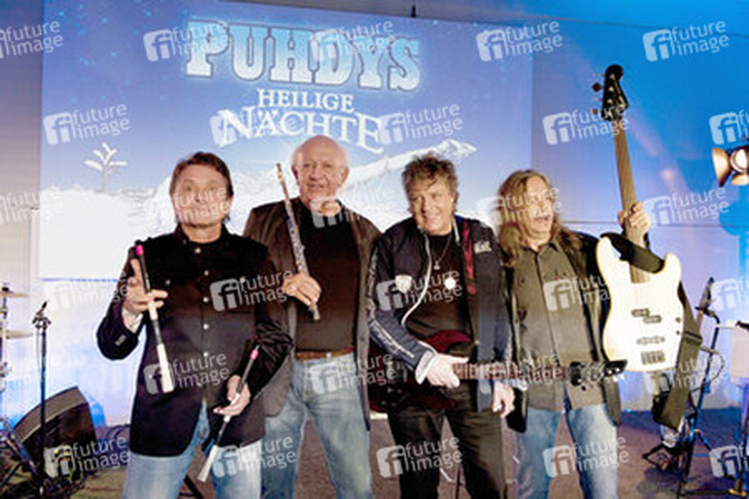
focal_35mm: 32
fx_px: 666
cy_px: 250
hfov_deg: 58.7
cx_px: 374
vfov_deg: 41.1
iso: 1000
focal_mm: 32
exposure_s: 1/160
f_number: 5
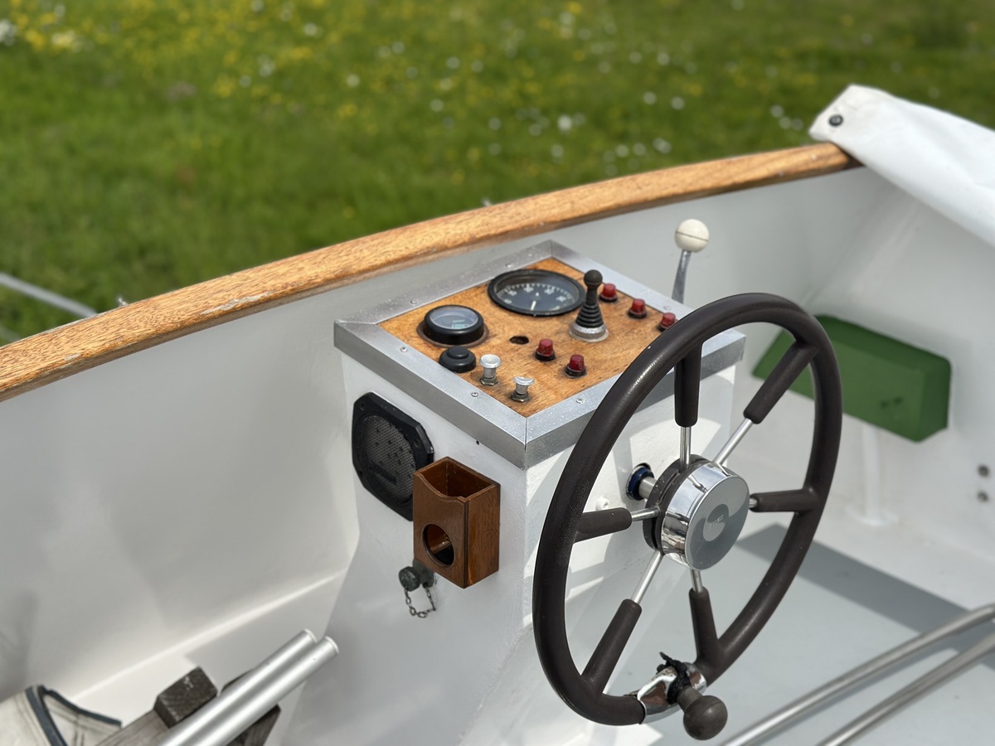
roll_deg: +3.6
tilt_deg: -25.7
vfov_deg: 30.3
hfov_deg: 39.7
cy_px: 373
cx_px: 498
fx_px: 1380
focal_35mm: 48
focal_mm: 6.86
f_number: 1.78
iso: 100
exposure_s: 1/7092
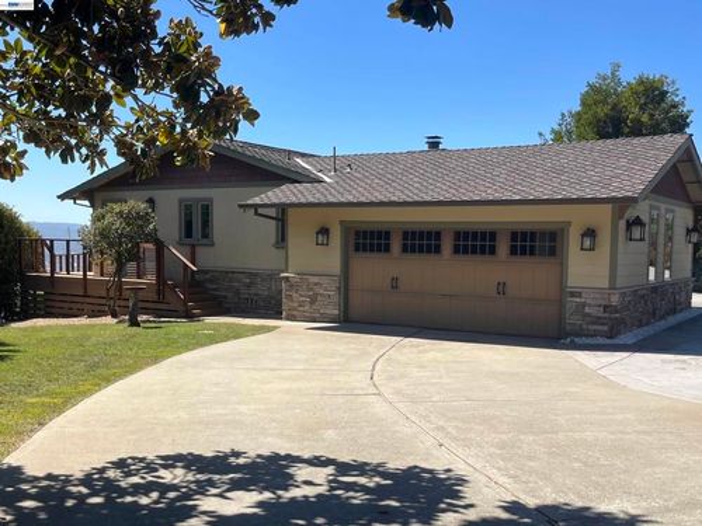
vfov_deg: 53.1
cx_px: 351
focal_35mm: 26
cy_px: 263
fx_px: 527
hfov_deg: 67.3
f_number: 1.6
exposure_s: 1/2967
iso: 50
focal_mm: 5.1
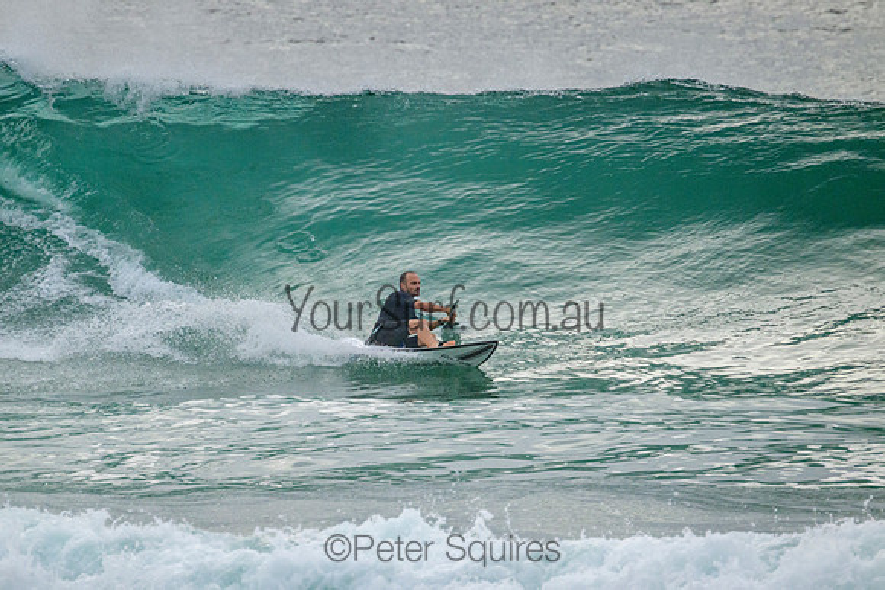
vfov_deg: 1.5
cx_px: 417
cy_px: 307
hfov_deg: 2.3
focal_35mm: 892
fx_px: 21945
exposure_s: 1/2000
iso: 1600
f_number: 11
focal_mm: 800
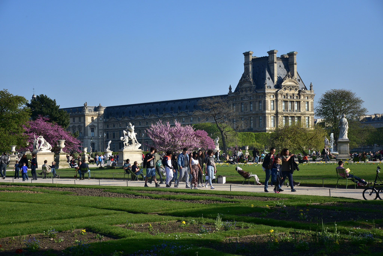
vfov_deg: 19.0
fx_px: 767
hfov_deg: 28.1
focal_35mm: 72
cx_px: 192
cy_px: 128
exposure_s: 1/1000
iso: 100
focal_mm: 48
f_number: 4.5
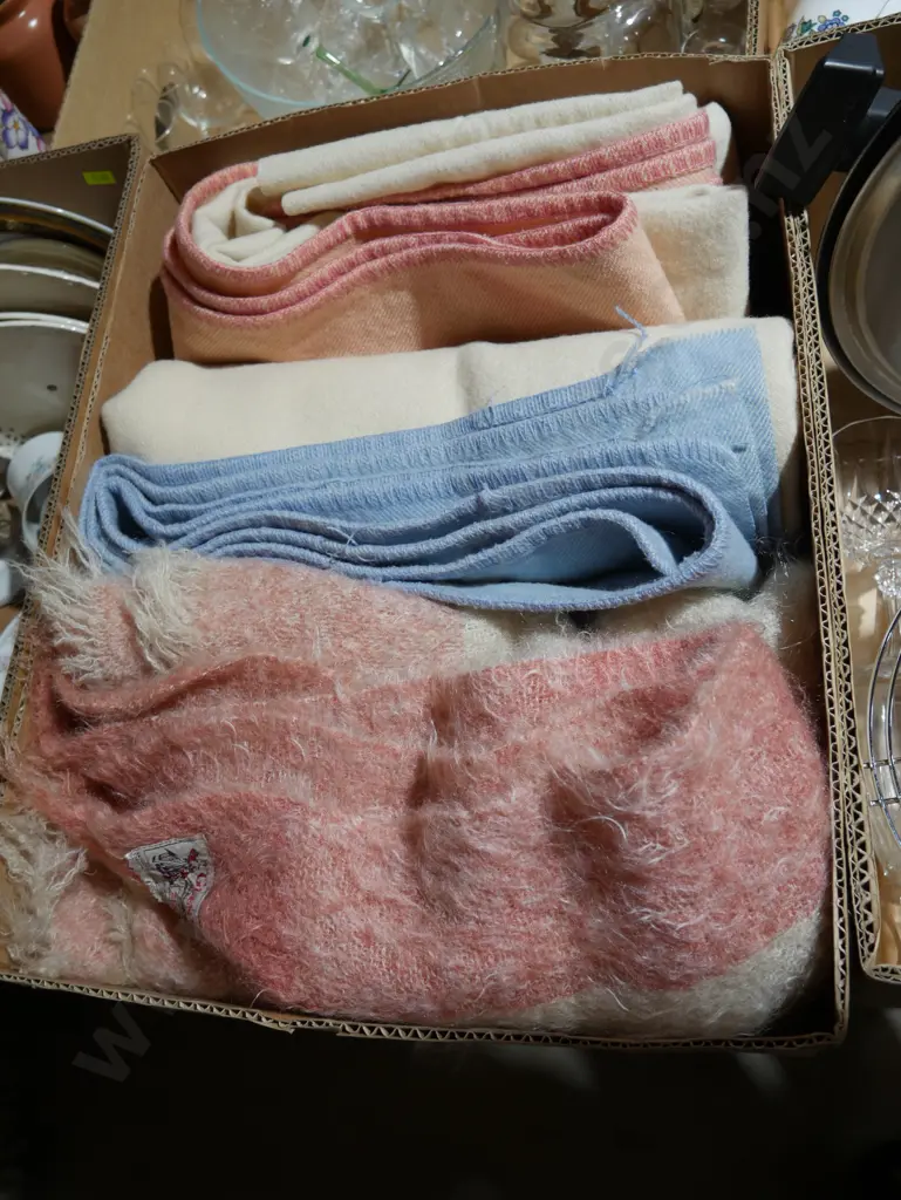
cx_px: 450
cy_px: 600
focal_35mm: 30
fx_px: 1040
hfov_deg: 46.8
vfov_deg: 59.9
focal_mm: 15
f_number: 3.6
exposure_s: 1/60
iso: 250
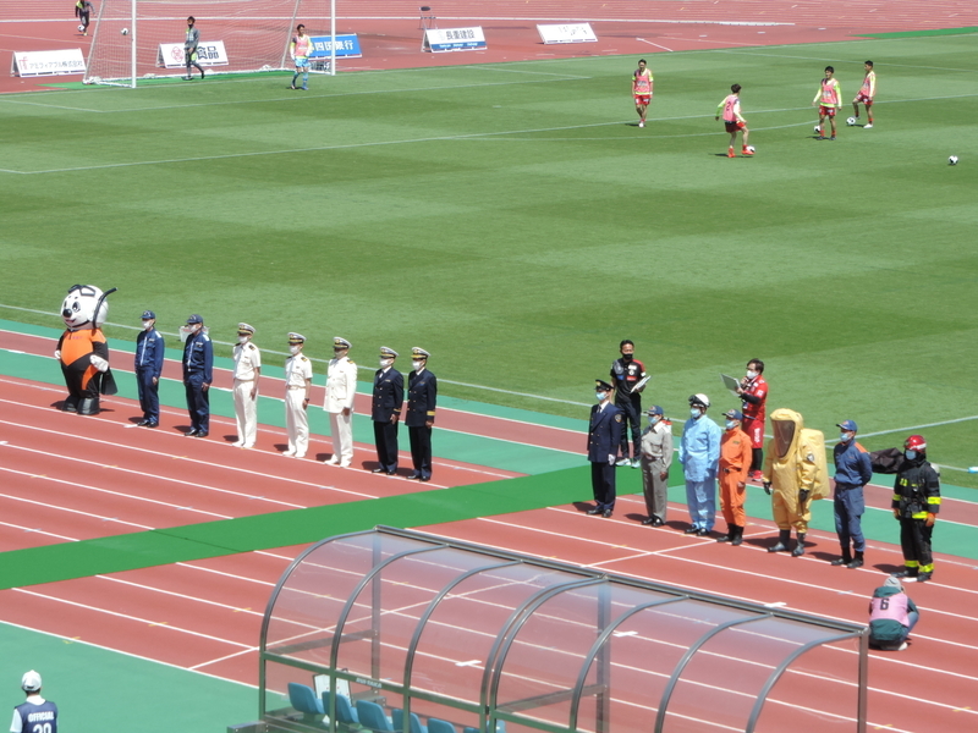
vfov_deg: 10.2
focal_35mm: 145
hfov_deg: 13.6
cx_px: 489
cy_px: 366
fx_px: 4097
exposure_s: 1/500
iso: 80
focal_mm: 25.8
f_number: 4.4
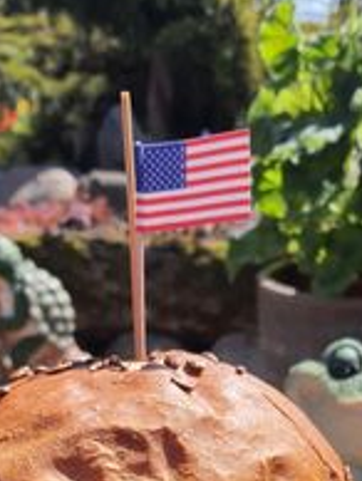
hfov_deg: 25.7
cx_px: 176
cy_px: 501
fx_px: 793
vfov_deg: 30.8
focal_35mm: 57
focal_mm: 4.32
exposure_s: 1/2088
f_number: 1.7
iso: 50
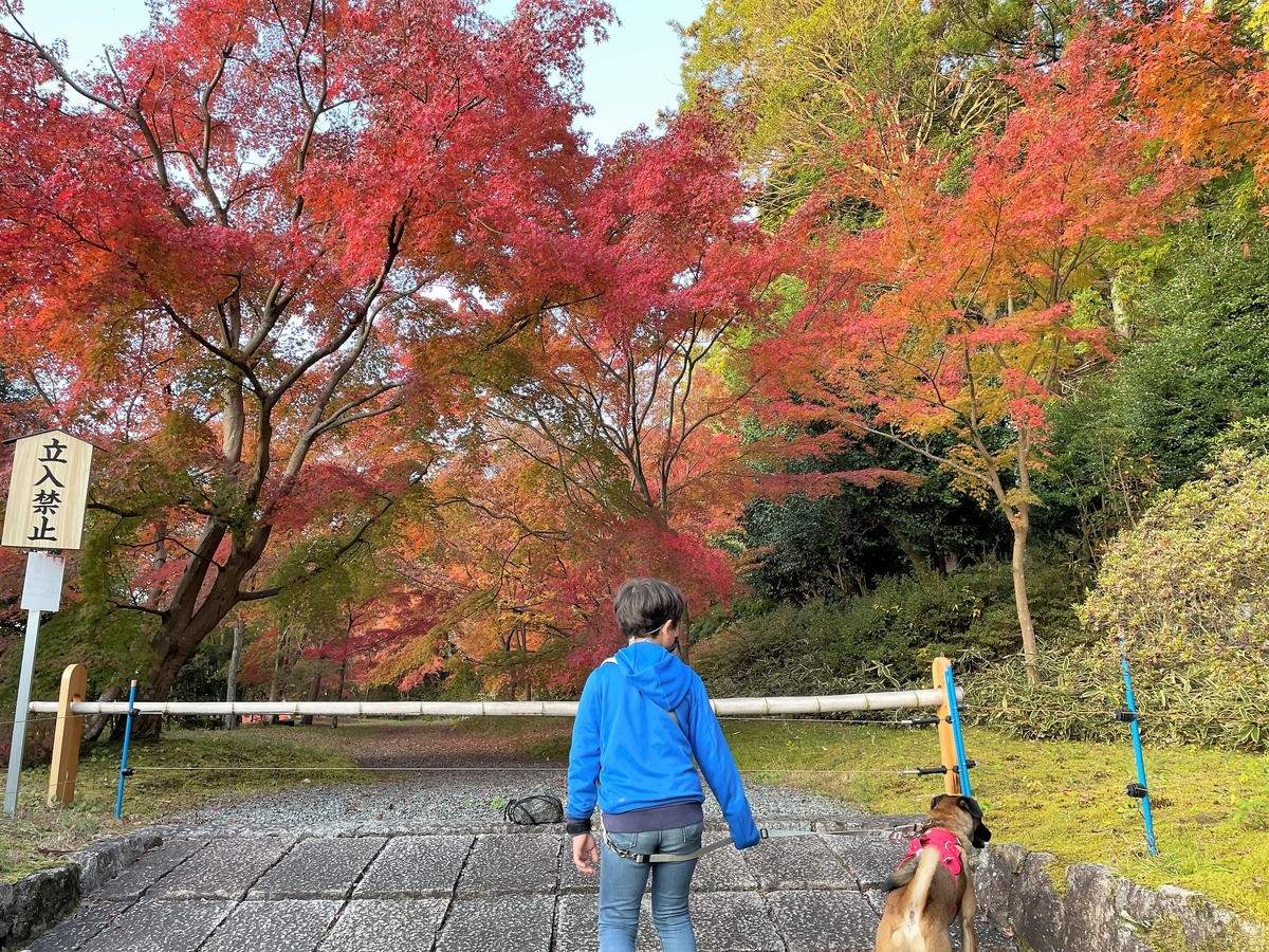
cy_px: 476
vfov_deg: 53.1
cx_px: 634
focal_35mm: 26
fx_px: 953
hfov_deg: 67.3
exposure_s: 1/121
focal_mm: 4.2
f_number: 1.6
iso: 64
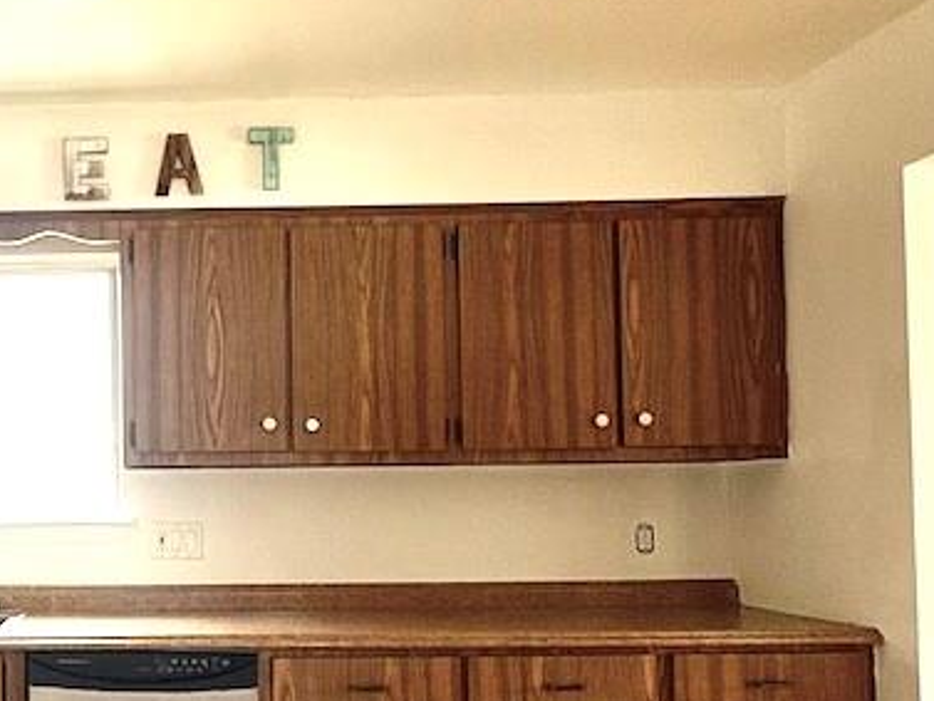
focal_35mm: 38
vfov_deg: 37.3
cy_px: 478
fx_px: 1026
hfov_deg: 44.5
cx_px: 92
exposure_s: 1/109
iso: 125
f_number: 2.2
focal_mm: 2.22
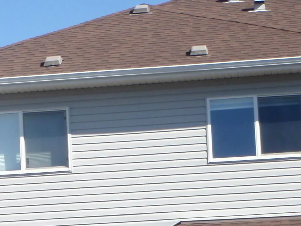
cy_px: 283
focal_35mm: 142
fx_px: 1235
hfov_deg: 13.8
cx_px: 32
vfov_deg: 10.3
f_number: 6.3
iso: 64
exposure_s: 1/160
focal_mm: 8.89
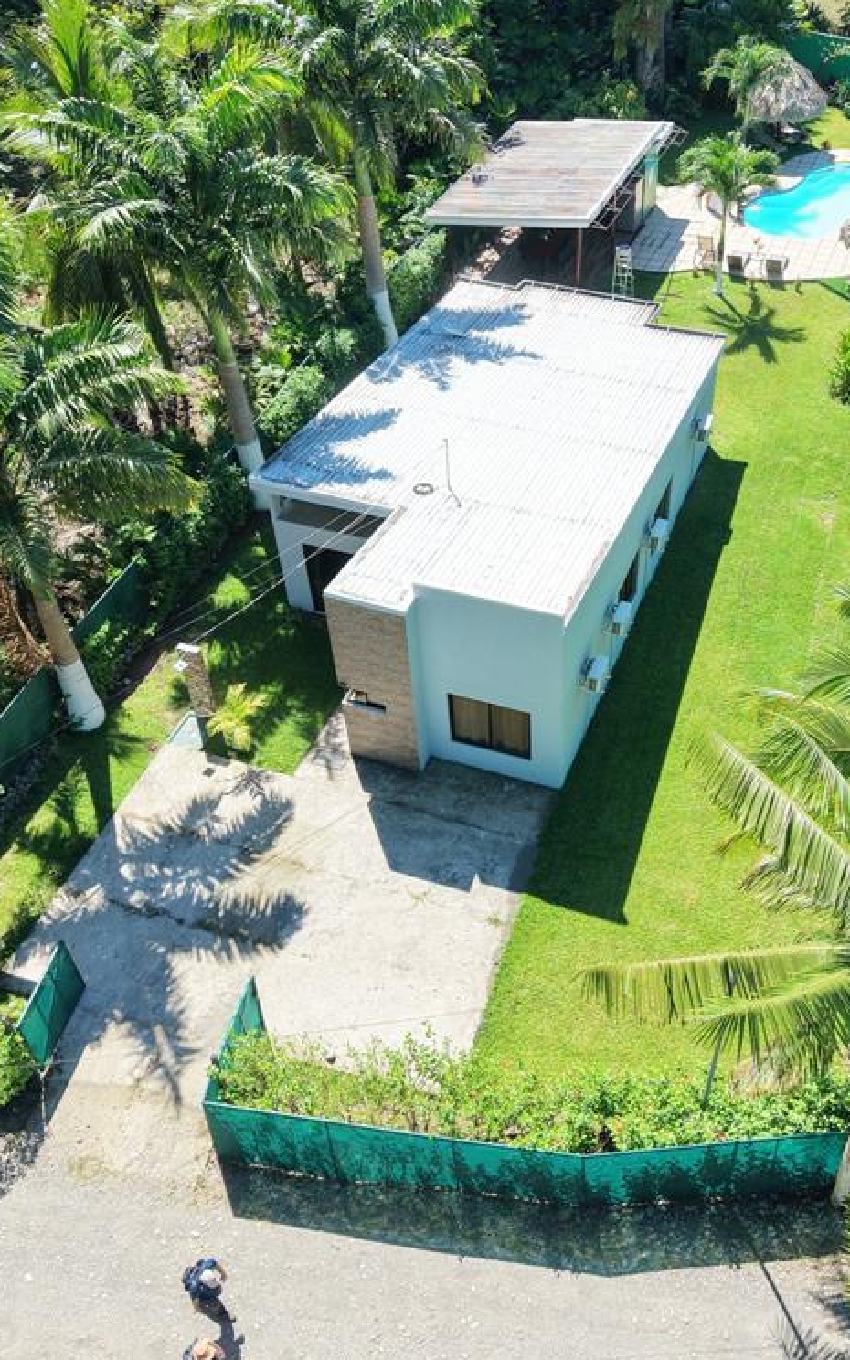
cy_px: 665
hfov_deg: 36.0
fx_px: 1297
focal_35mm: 35
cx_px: 558
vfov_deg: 55.3
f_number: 1.8
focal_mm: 8.67
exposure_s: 1/1250
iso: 280
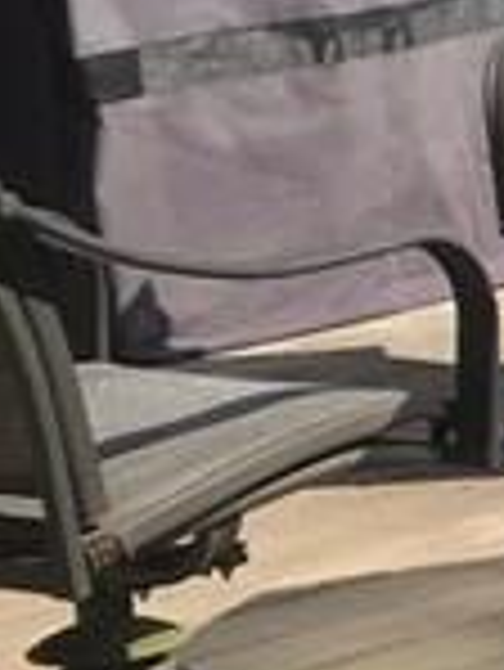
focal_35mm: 192
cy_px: 135
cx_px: 2012
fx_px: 3722
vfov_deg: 10.3
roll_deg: +1.6
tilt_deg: -9.3
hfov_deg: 6.3
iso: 20
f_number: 1.8
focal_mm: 3.99
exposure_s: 1/2591
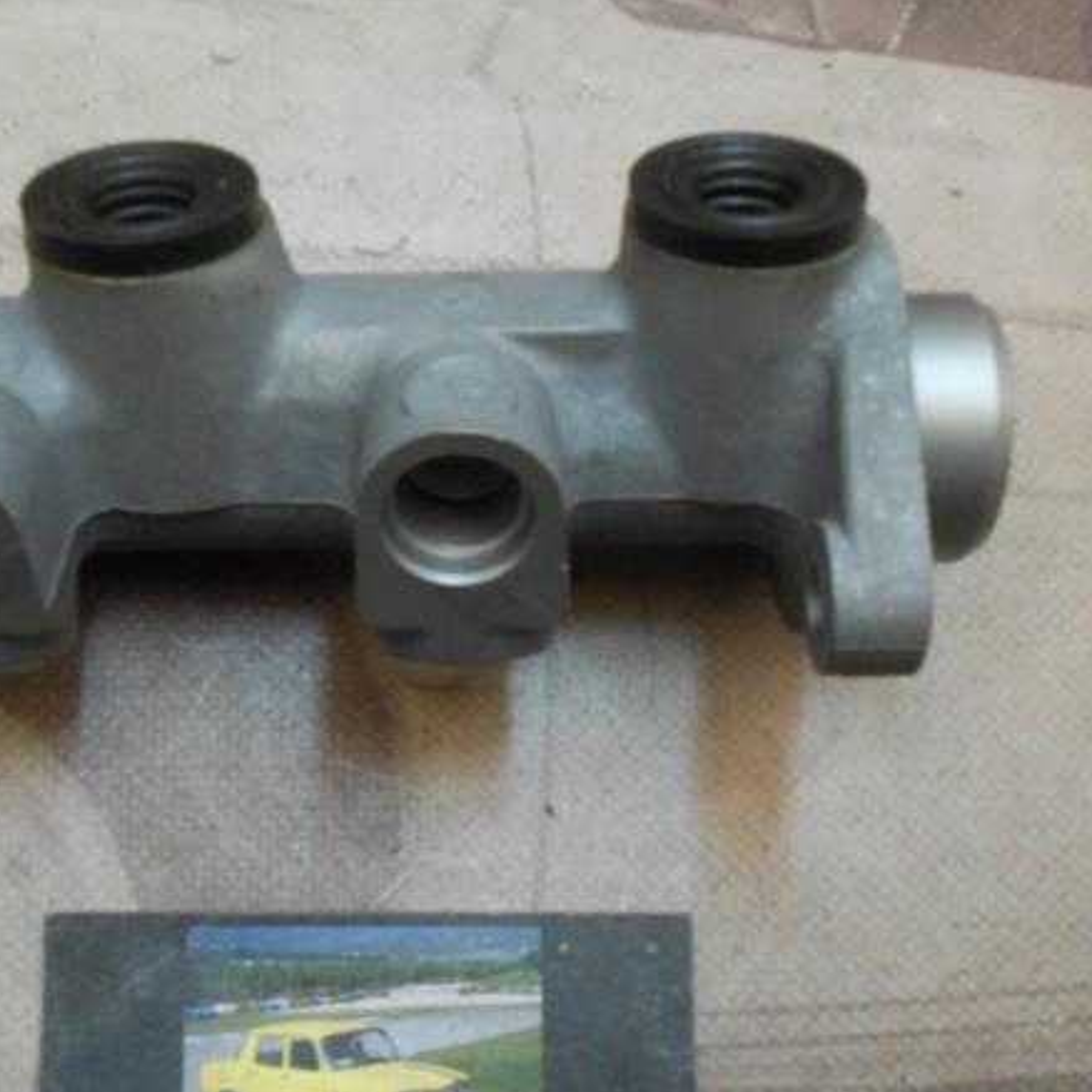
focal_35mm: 42
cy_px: 703
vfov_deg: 39.7
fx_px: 1499
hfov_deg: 39.9
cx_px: 459
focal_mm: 4.6
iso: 400
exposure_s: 1/20
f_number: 3.5
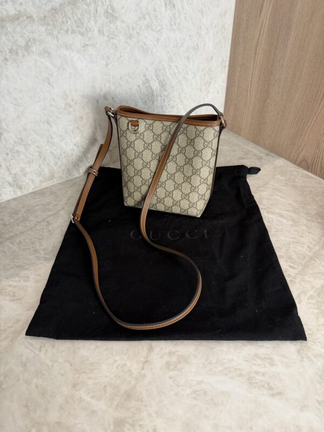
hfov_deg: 56.8
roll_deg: +0.7
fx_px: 300
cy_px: 216
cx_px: 162
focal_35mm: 24
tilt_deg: -40.9
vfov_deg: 71.6
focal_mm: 6.76
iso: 160
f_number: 1.78
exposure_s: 1/120
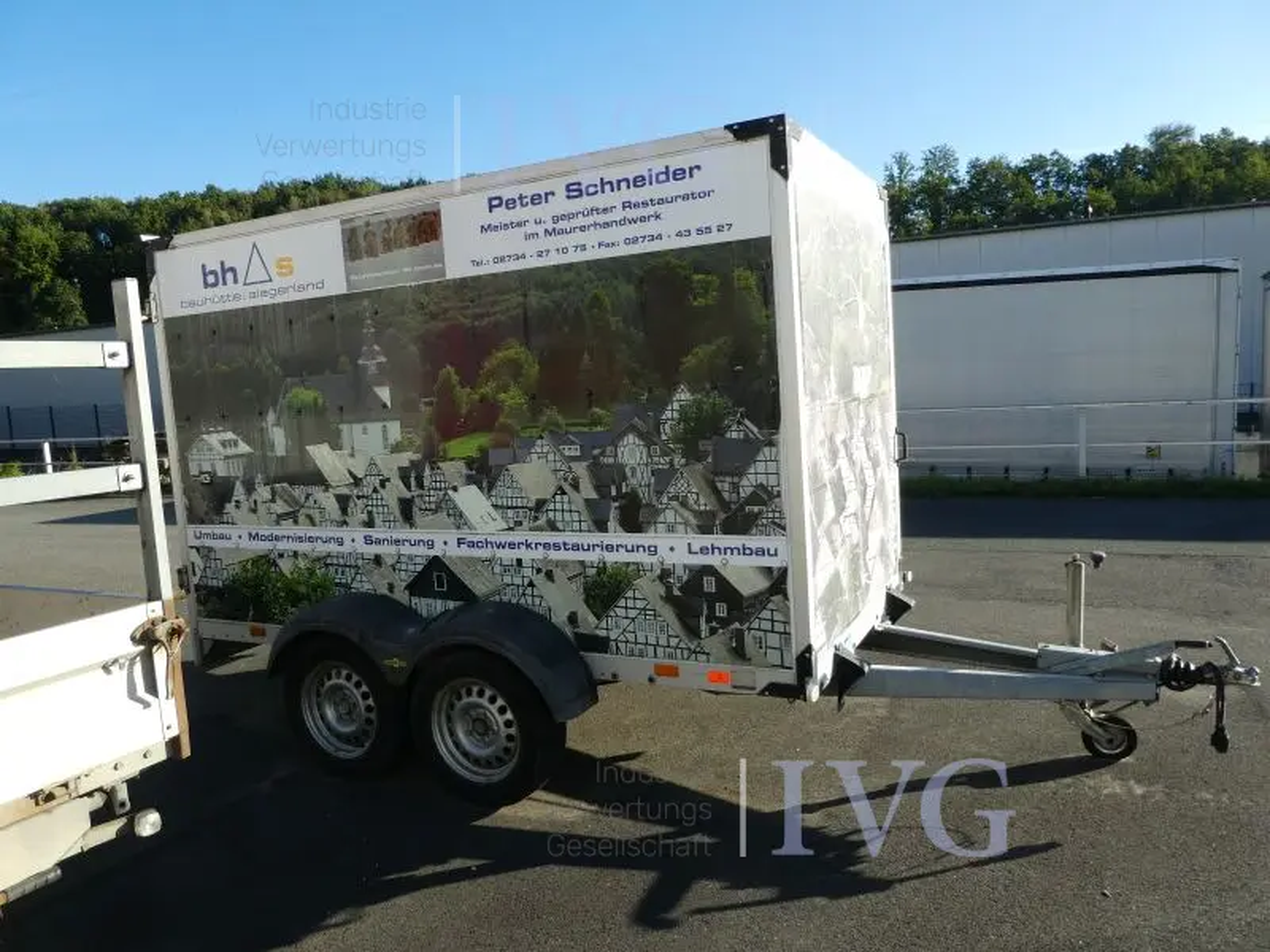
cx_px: 635
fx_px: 881
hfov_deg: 71.6
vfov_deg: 56.8
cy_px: 476
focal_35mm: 24
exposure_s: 1/400
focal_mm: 4.3
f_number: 3.3
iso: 80
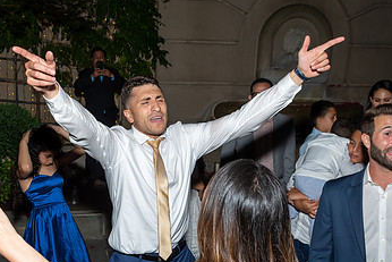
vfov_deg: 28.8
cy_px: 198
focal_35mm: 46
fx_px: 501
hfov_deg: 42.4
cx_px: 145
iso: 500
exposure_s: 1/250
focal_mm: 17
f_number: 5.6
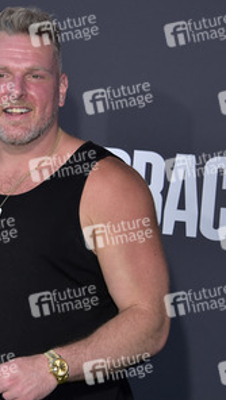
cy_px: 200
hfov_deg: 7.7
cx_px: -54
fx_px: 1658
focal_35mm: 156
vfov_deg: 13.8
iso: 320
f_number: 6.3
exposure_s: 1/250
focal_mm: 98
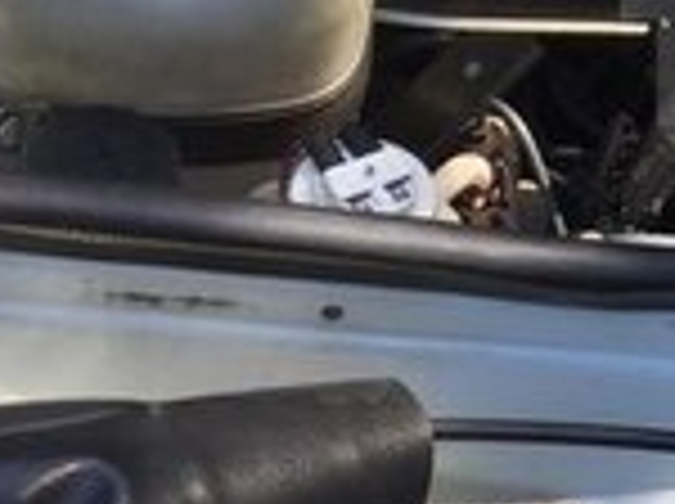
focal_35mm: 128
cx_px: 1080
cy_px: 61
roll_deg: -32.9
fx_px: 2492
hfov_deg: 14.2
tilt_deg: -42.8
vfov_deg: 11.5
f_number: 2.2
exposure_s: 1/122
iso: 32
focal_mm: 4.15
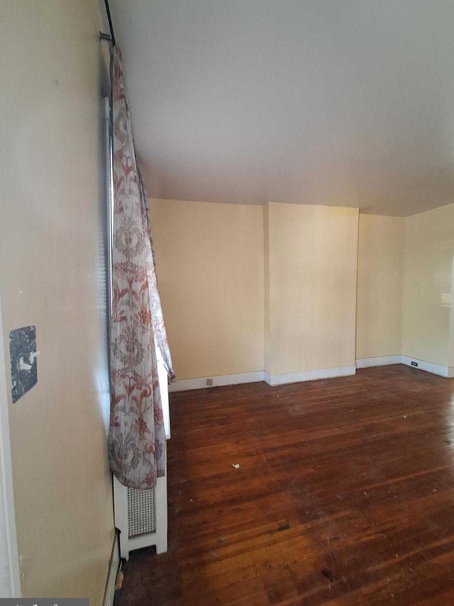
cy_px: 306
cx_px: 228
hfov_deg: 85.7
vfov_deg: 102.0
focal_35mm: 14
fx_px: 245
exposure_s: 1/24
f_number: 2.2
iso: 320
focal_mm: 1.74
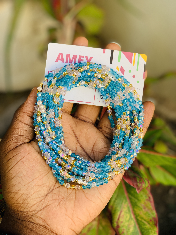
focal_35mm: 52
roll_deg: -2.7
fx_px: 353
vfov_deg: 36.8
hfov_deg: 28.0
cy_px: 118
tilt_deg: -41.7
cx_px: 88
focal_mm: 6
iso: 32
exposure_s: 1/122
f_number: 2.4
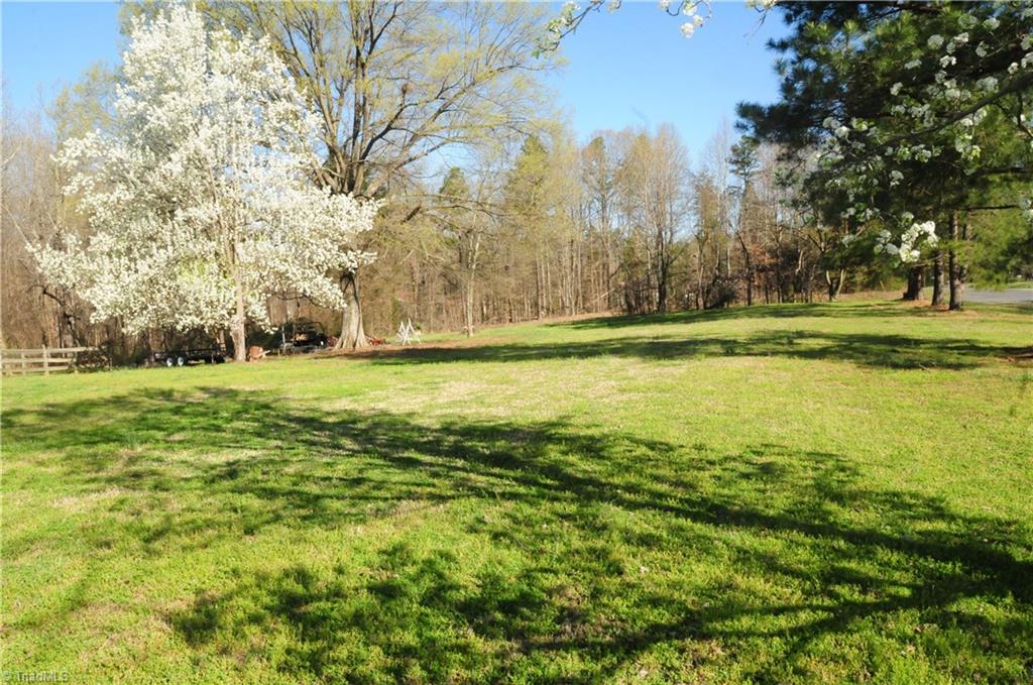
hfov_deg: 45.0
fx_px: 1246
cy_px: 342
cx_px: 516
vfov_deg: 30.7
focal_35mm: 44
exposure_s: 1/250
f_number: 20
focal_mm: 29
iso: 1250
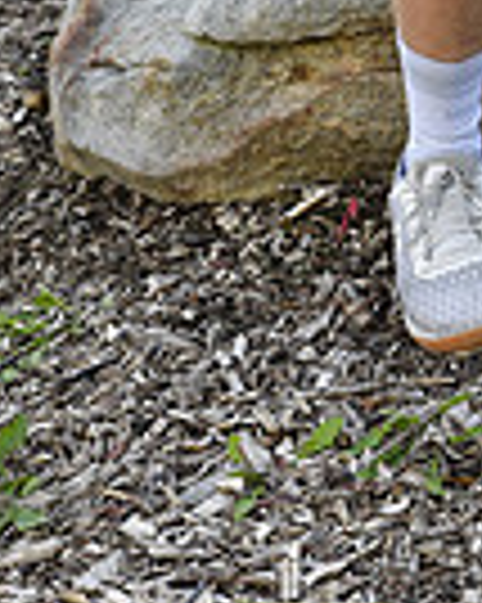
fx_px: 2928
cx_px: 622
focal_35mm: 164
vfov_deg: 11.3
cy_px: -292
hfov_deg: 9.3
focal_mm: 52
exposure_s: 1/125
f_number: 5.6
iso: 200
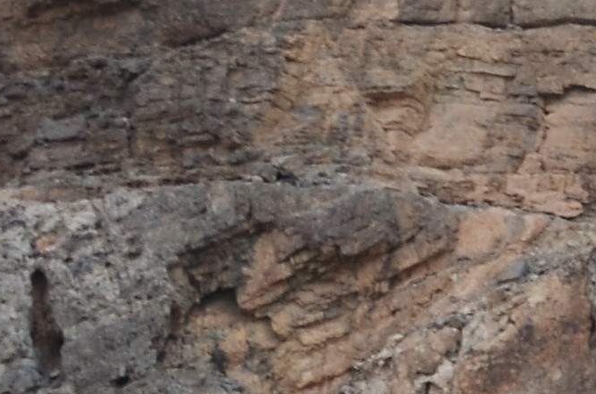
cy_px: -171
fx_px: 5483
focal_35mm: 332
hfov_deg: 6.0
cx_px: 1279
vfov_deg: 4.1
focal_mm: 30
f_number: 6.3
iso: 100
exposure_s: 1/160
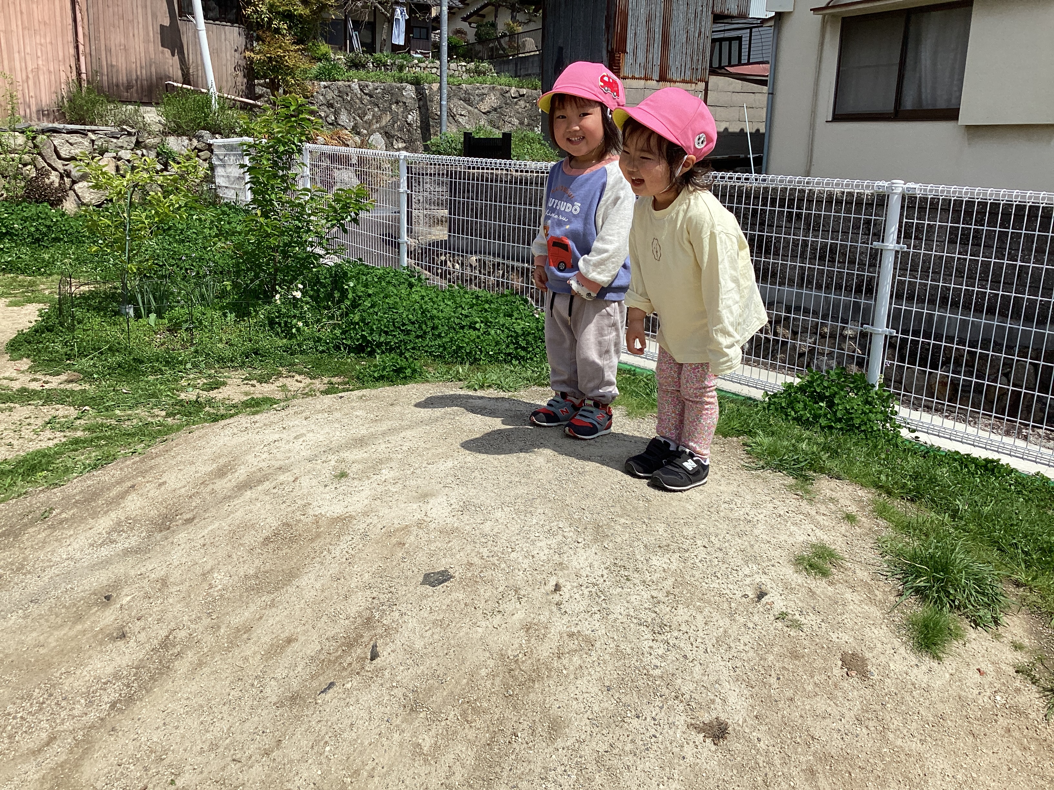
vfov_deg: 45.4
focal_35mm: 31
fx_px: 944
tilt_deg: -18.4
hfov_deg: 58.4
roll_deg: -2.6
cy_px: 395
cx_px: 527
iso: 25
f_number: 2.4
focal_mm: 3.3
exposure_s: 1/2037
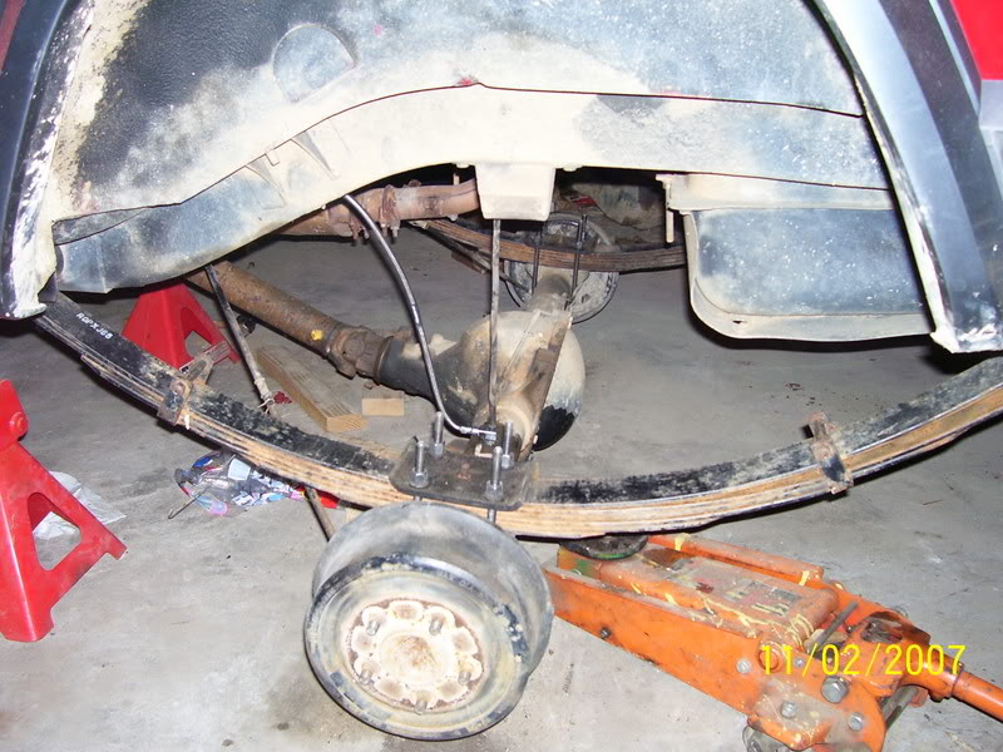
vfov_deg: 41.8
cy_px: 376
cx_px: 502
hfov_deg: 54.0
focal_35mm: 34
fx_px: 985
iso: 125
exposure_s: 1/60
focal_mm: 5.6
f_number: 2.7
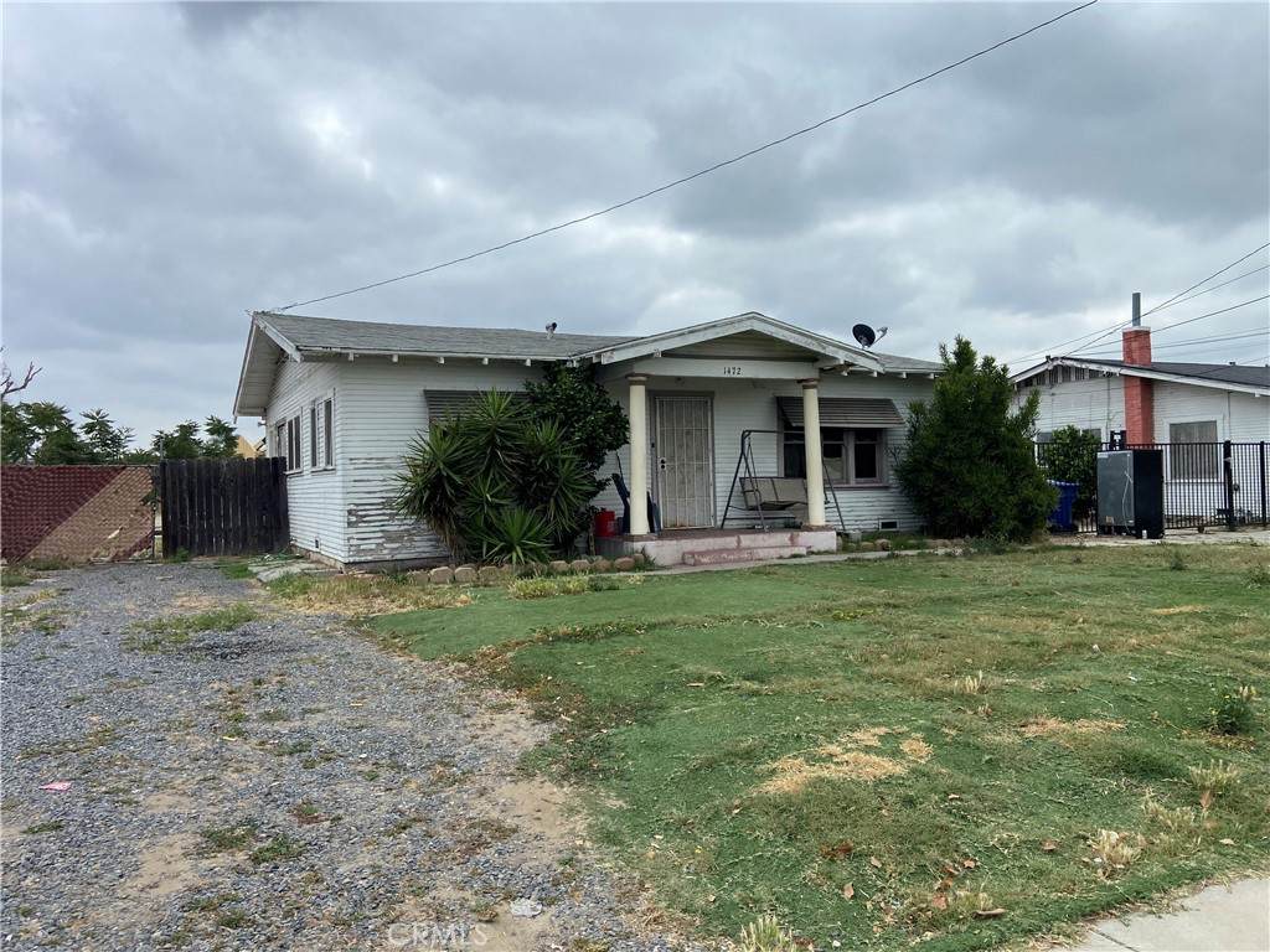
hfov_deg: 67.3
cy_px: 476
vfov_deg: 53.1
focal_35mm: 26
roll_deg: +1.1
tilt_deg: +0.9
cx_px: 635
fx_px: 954
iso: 32
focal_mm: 4.25
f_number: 1.8
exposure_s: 1/2967
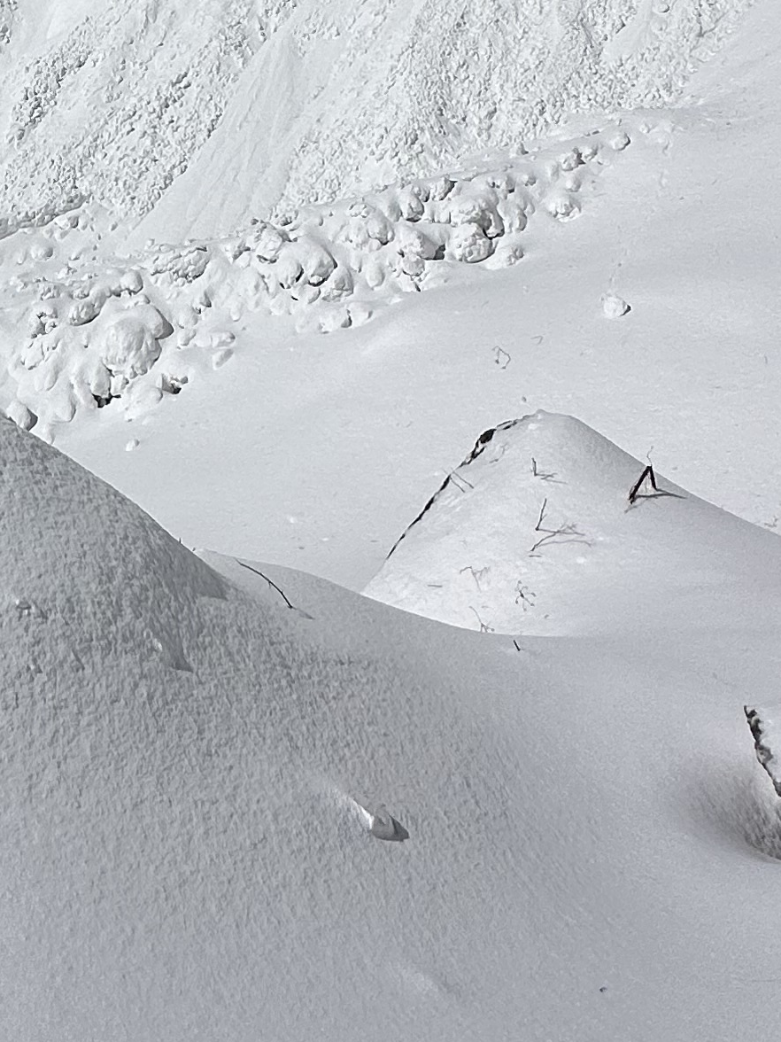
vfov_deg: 32.1
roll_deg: +1.6
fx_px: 1444
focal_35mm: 48
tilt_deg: +8.6
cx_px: 49
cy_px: -244
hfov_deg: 28.8
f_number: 2.2
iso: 32
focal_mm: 2.22
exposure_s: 1/9804
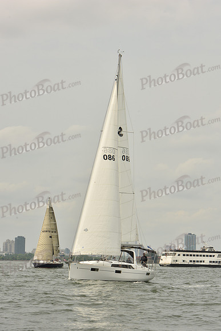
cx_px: 110
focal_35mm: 98
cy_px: 166
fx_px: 902
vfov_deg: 20.8
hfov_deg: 14.0
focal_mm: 98
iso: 250
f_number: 11
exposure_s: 1/640
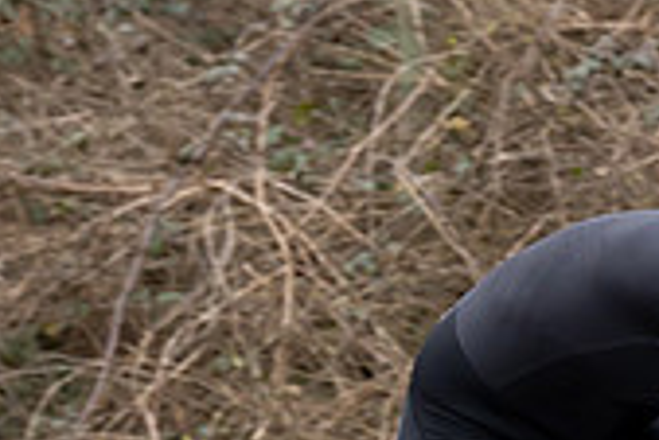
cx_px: 944
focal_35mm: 560
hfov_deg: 3.7
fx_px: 10260
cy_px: 436
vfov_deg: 2.5
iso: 1000
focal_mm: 108
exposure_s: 1/1000
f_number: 5
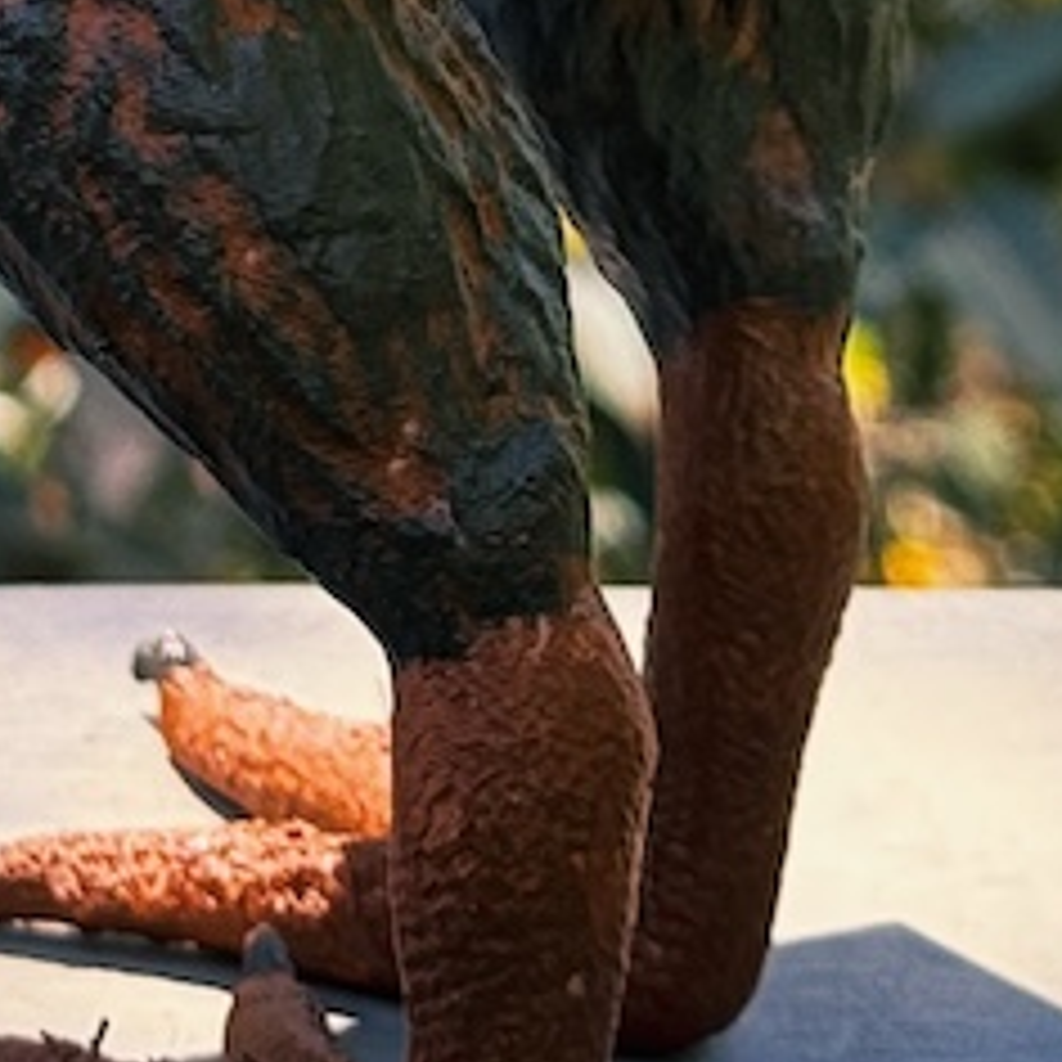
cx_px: 315
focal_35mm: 240
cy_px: -1334
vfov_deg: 6.9
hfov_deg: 7.3
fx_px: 8330
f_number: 1.78
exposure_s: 1/293
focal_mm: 6.76
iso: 64
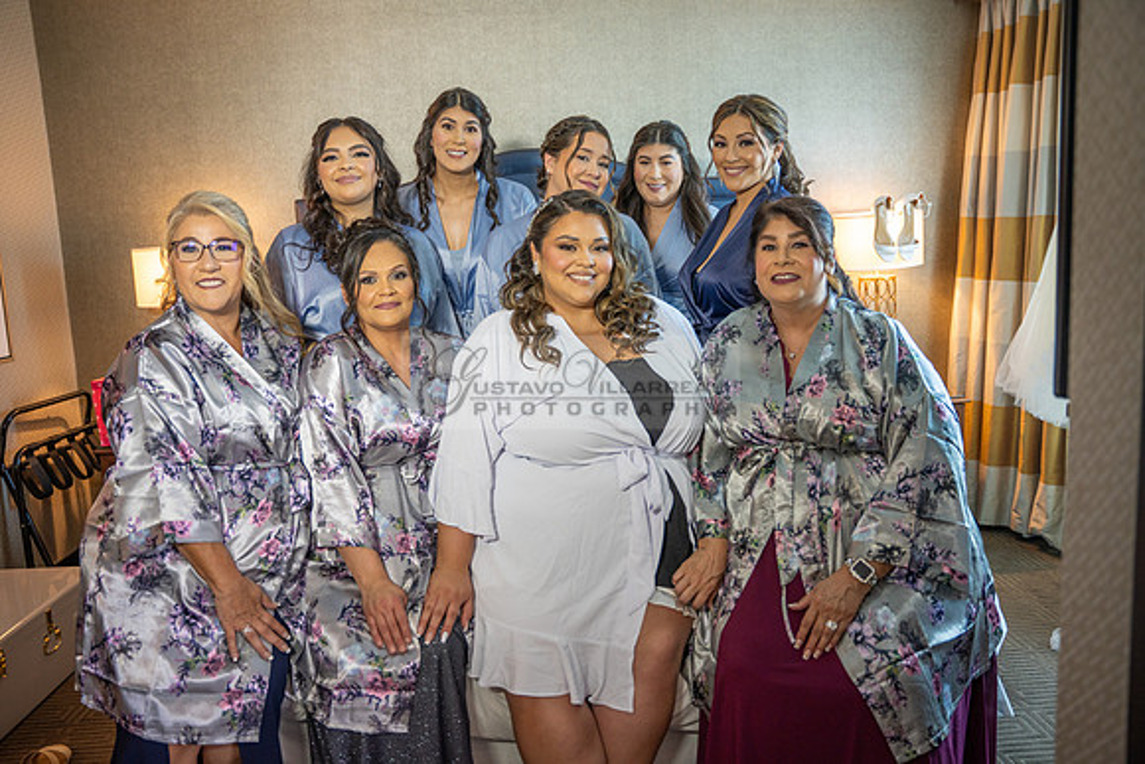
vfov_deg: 45.1
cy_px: 382
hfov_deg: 63.8
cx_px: 572
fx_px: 919
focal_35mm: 29
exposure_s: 1/80
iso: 800
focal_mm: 28.9
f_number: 2.8
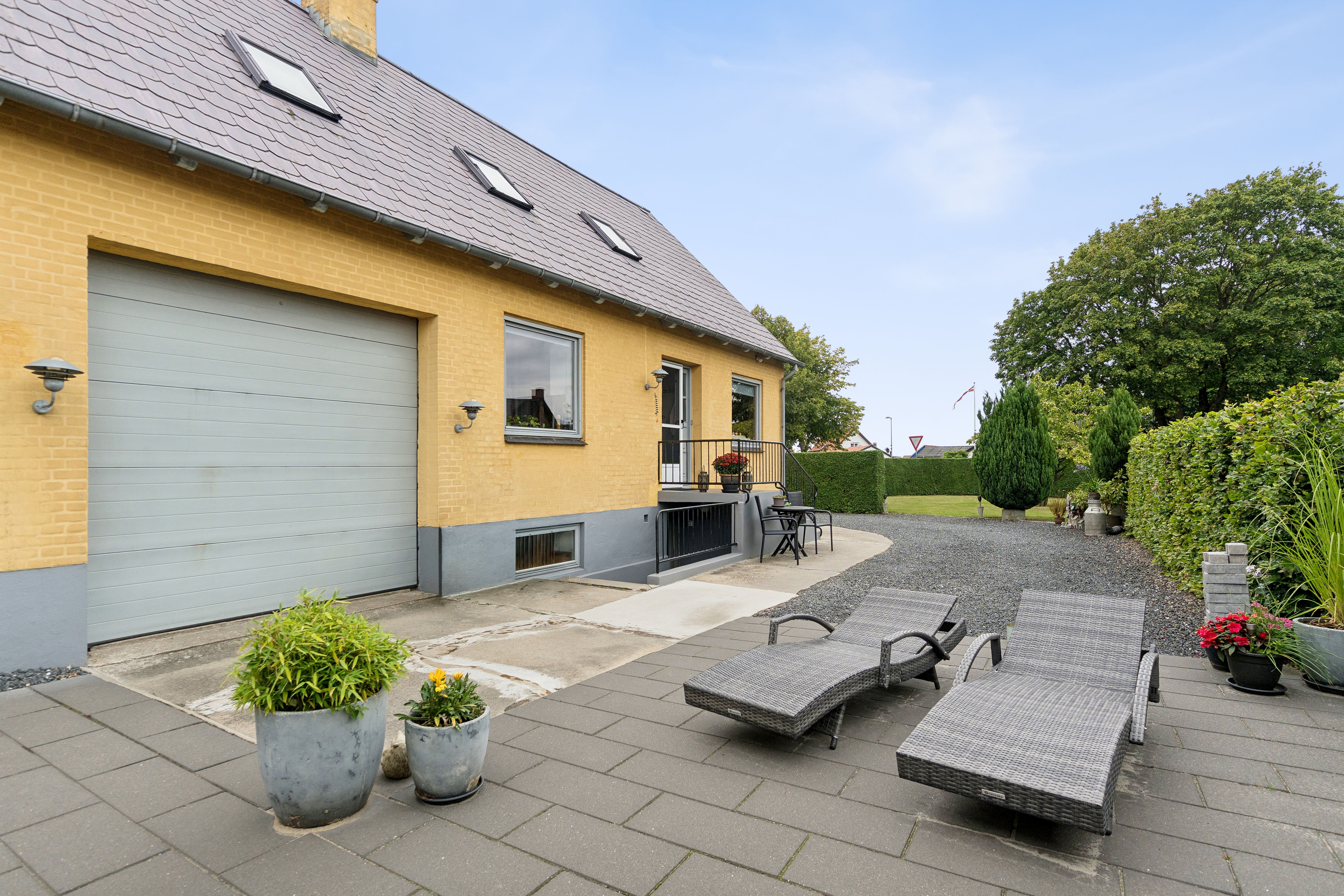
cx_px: 672
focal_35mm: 18
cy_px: 448
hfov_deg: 90.0
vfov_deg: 67.4
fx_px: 672
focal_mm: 12
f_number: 4
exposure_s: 1/125
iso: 200
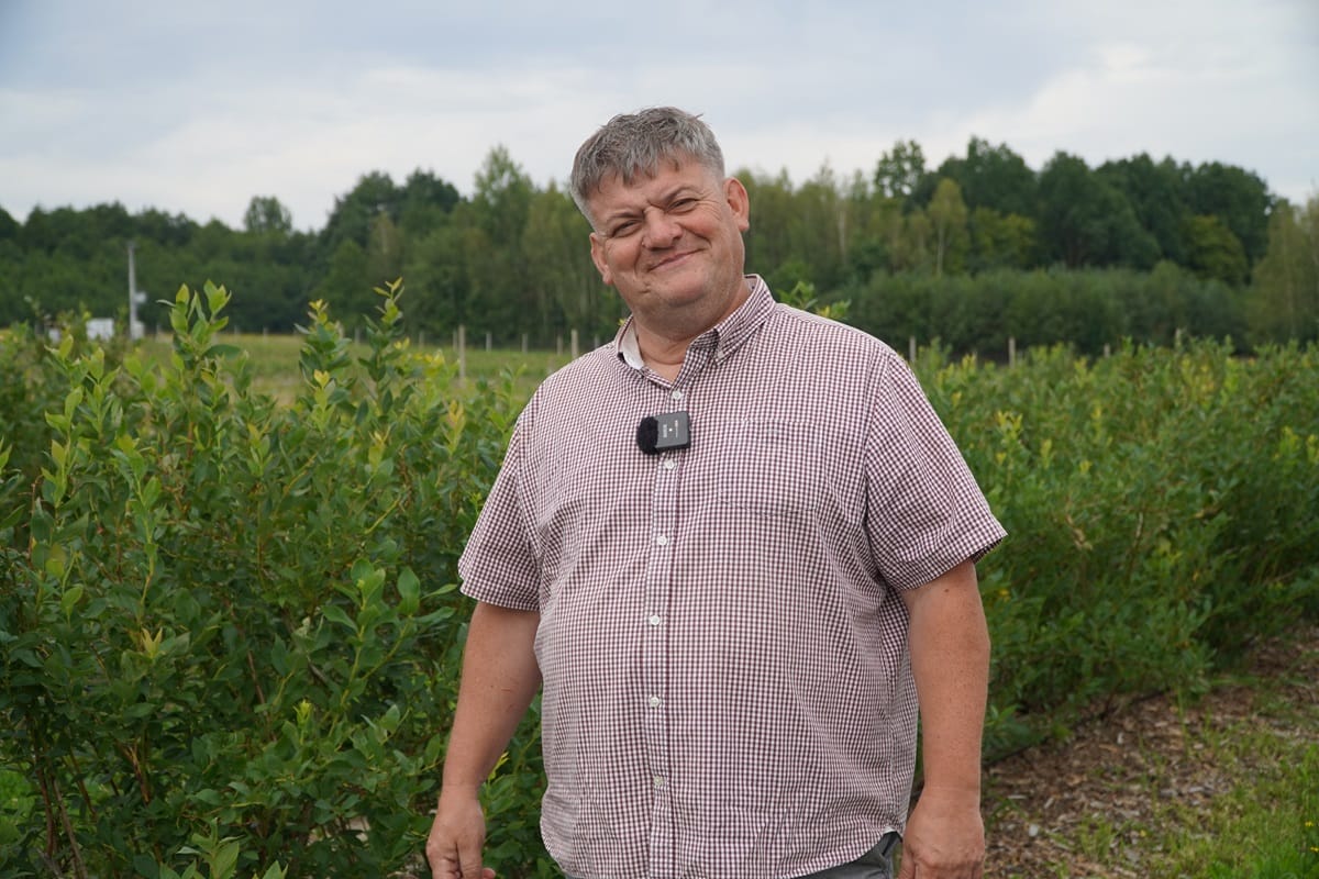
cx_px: 660
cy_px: 440
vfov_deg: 28.1
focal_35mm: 48
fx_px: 1759
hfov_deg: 41.1
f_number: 4.5
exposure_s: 1/400
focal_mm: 32
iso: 100
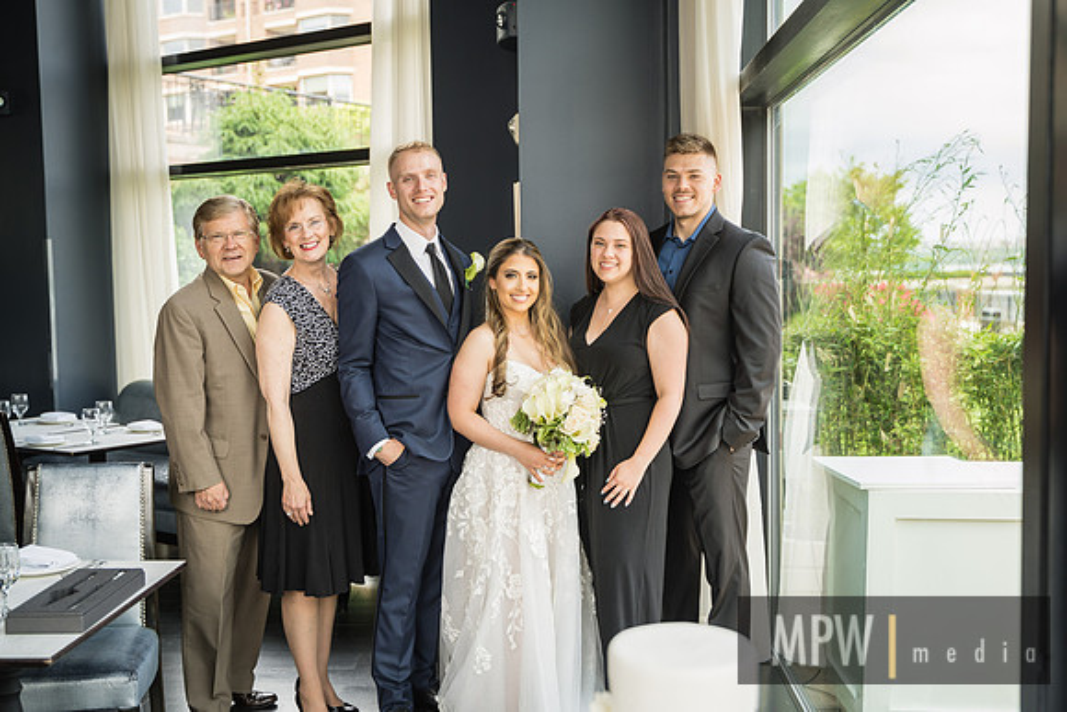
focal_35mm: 39
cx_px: 534
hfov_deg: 49.5
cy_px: 356
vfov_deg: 34.2
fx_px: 1156
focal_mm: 39
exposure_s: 1/125
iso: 100
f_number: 2.8
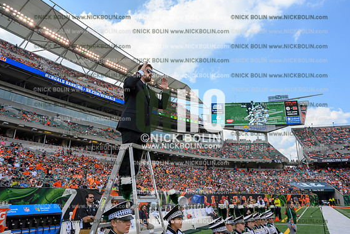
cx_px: 180
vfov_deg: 51.3
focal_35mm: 25
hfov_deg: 71.5
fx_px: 243
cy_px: 119
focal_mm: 24
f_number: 7.1
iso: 80
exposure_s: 1/125
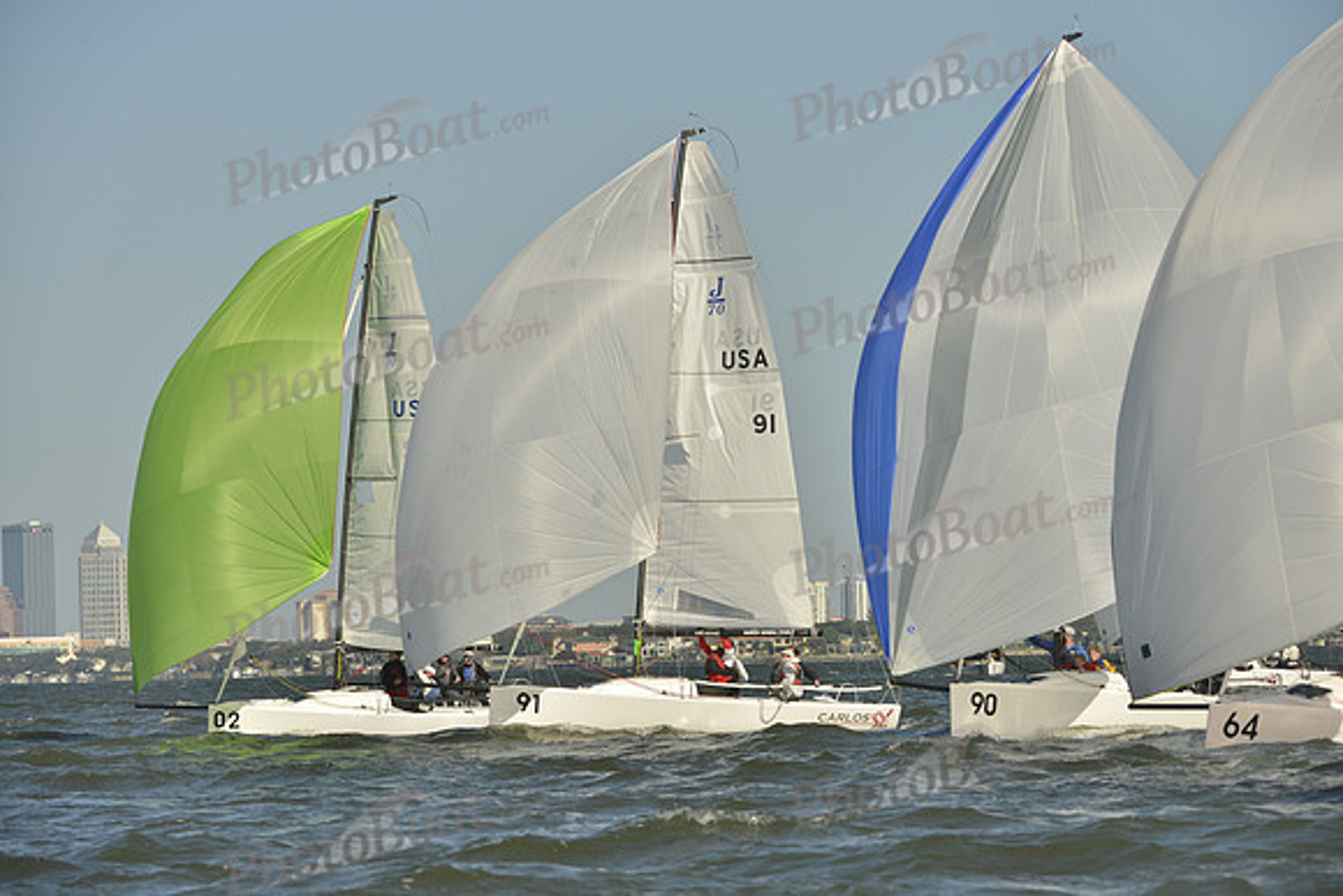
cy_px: 448
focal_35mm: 200
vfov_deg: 6.9
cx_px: 672
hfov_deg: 10.3
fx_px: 7463
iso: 200
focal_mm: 200
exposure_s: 1/1000
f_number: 8
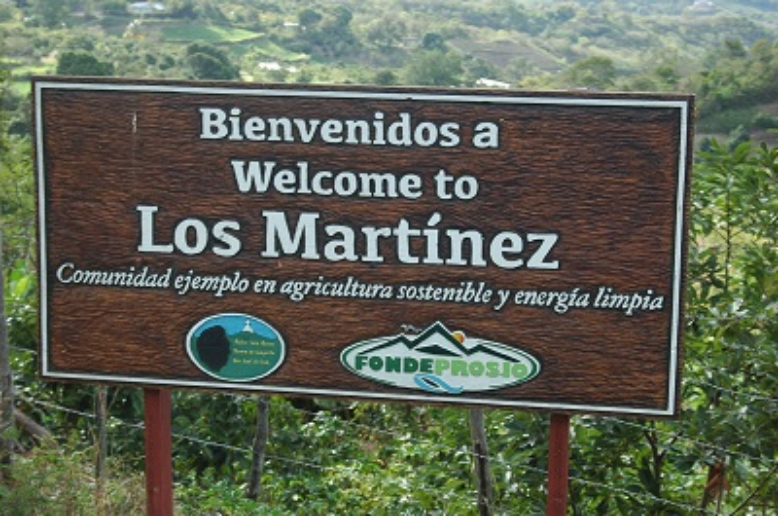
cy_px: 258
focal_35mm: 78
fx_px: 1682
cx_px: 389
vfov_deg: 17.4
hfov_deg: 26.0
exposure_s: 1/80
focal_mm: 52
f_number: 9
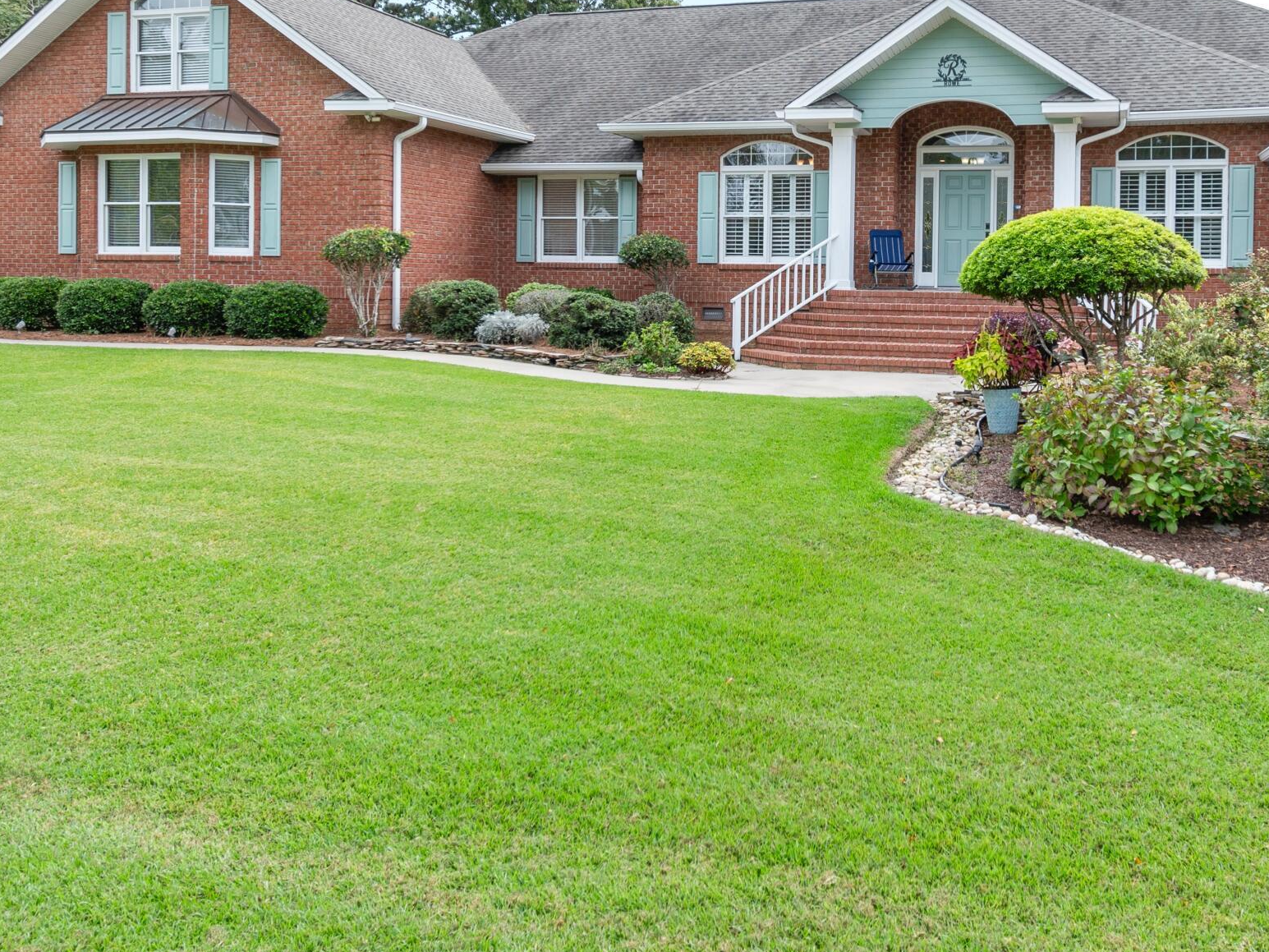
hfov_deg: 62.0
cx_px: 836
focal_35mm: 28
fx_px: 1027
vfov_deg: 48.7
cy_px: 299
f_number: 5.6
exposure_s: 1/125
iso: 100
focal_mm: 10
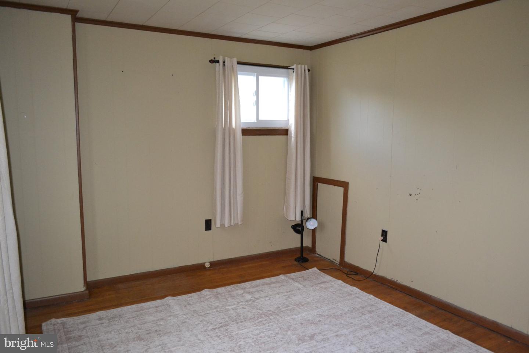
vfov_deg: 47.9
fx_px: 397
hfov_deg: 67.4
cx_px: 264
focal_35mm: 27
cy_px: 176
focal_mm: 18
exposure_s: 1/60
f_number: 3.5
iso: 2000
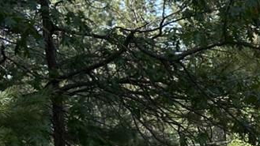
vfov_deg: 9.0
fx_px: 889
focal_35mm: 129
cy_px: 251
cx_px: 424
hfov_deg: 15.0
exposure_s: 1/1183
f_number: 1.5
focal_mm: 5.7
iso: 50
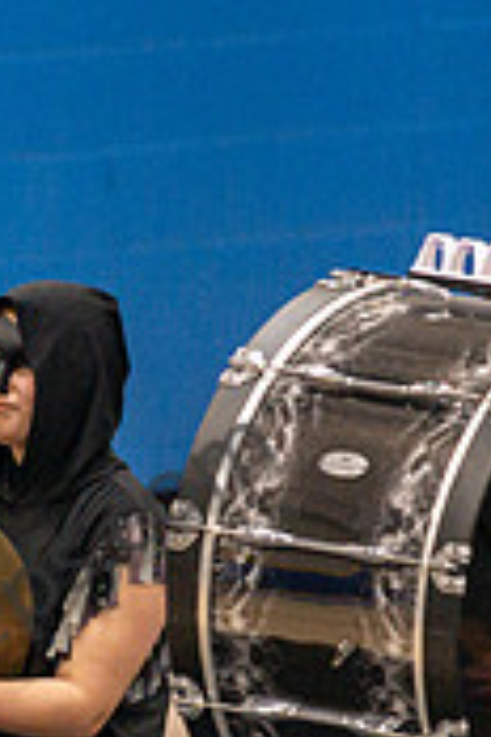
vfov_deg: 2.3
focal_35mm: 906
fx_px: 18534
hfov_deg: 1.5
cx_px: 149
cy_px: 570
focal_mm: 200
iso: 2800
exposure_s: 1/500
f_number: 4
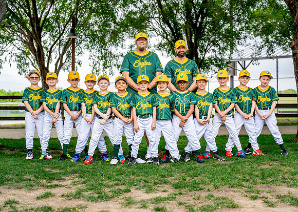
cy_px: 111
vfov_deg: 24.8
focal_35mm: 57
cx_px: 155
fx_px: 484
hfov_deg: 34.2
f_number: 2.8
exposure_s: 1/640
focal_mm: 50
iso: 125
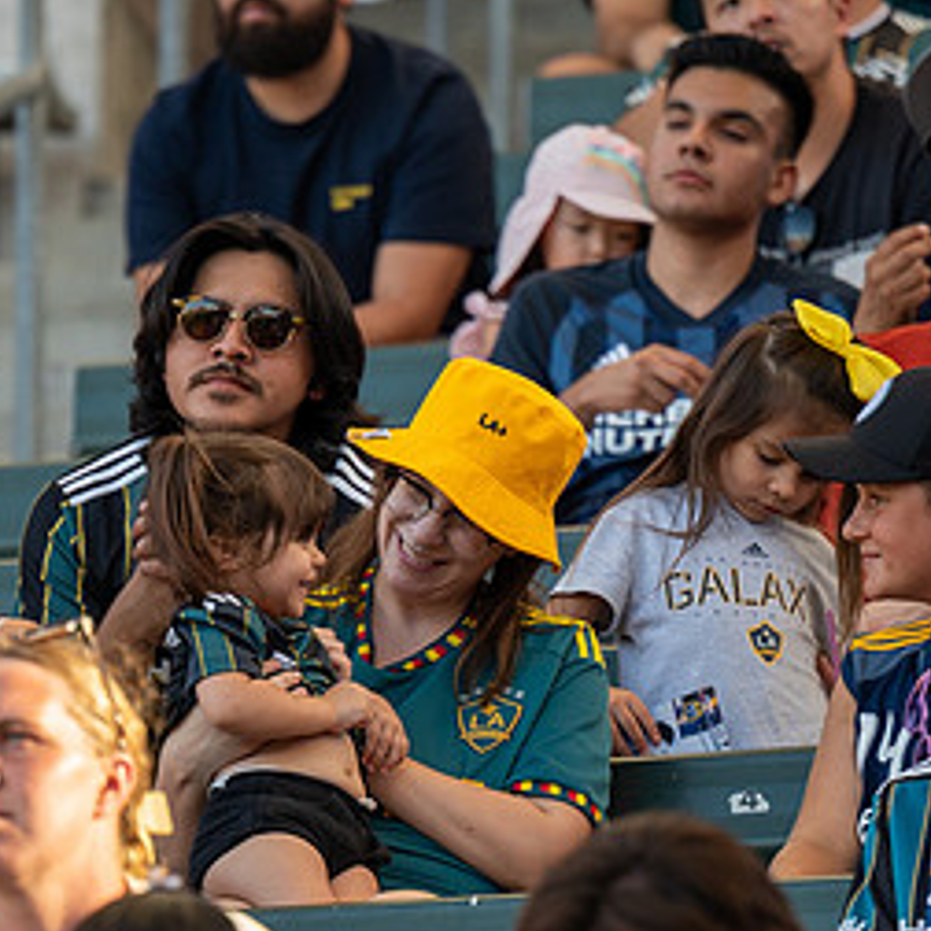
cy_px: 586
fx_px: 18866
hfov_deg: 2.8
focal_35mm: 620
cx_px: 425
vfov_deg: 2.8
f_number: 2.8
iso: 560
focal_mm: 200
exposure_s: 1/1000
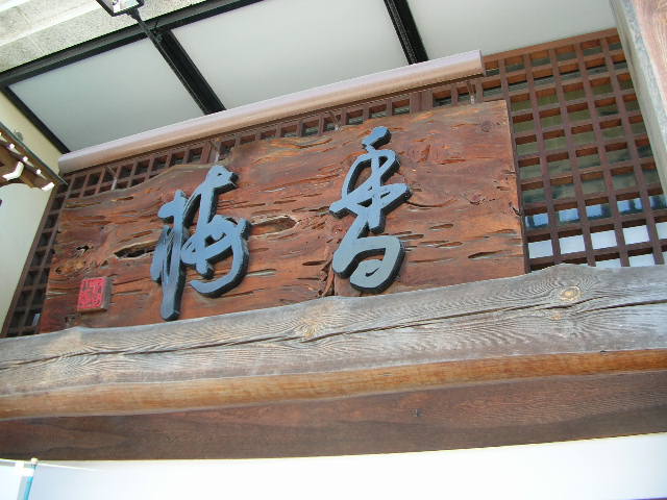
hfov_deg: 52.6
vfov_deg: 40.7
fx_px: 674
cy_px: 250
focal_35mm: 35
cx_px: 334
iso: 50
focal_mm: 5.8
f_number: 2.8
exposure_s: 1/56.4
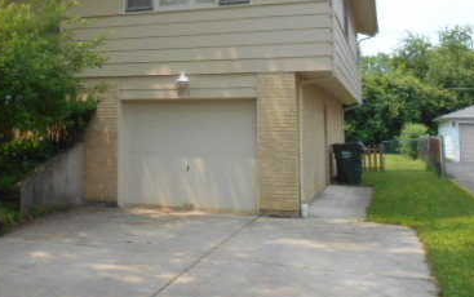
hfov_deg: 40.4
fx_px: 621
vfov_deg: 26.5
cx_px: 107
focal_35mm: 48
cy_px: 68
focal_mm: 4.7
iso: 80
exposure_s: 1/400
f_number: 3.4
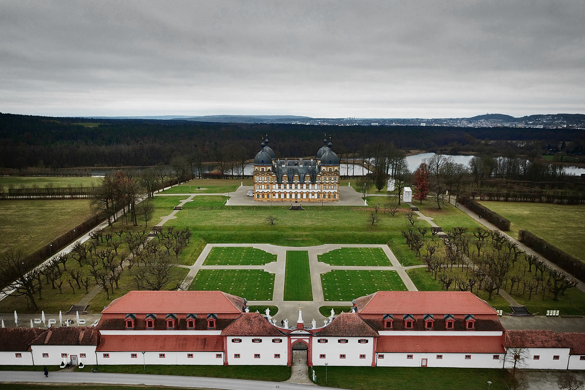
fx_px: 455
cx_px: 291
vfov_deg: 46.2
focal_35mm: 28
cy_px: 226
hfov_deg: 65.5
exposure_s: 1/100
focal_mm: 4.73
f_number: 2.2
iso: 181
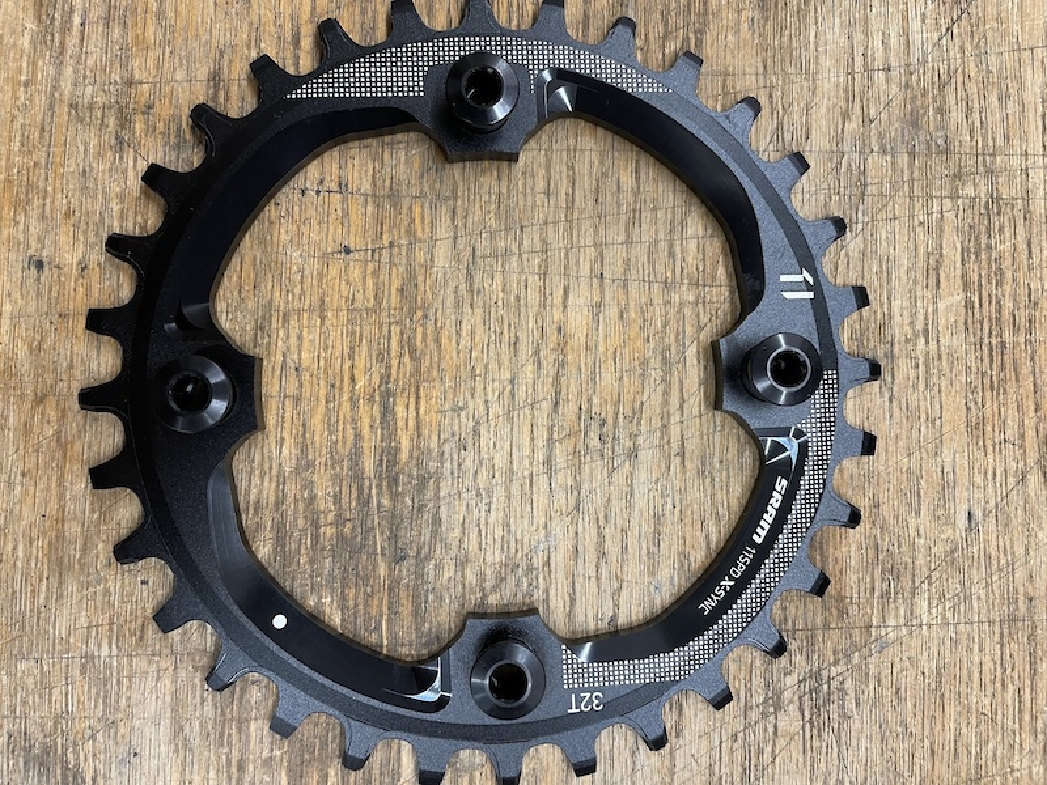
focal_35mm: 26
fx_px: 786
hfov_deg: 67.3
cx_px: 524
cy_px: 392
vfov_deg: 53.1
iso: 80
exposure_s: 1/60
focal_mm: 4.2
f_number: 1.6
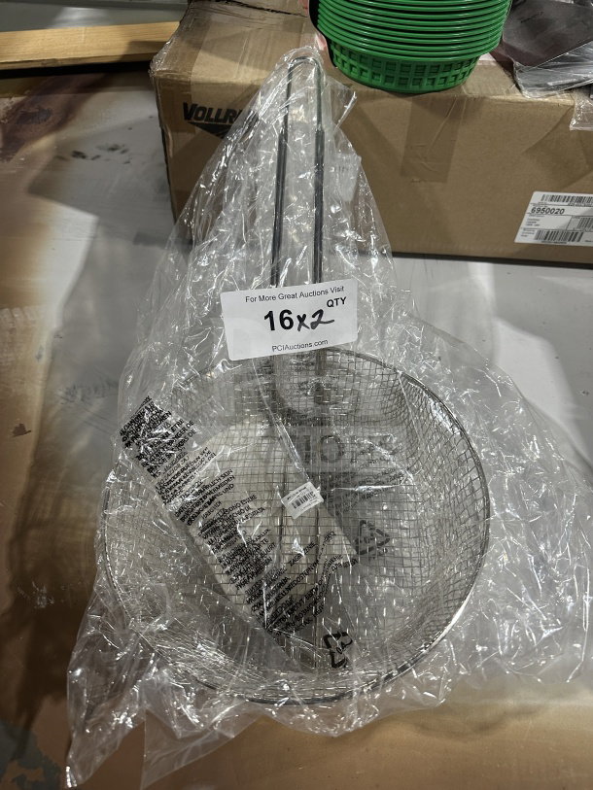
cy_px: 395
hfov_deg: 56.8
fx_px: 548
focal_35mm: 24
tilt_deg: -53.1
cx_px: 296
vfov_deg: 71.6
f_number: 1.78
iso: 250
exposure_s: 1/74
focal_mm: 6.86
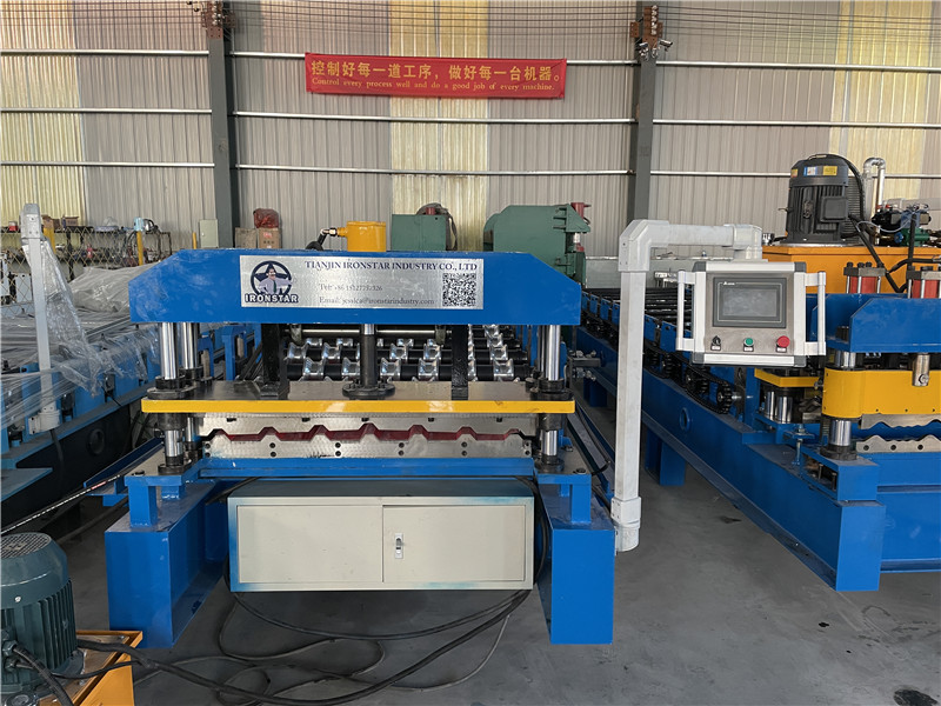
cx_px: 470
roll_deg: -0.3
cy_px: 353
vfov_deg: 53.1
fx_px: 707
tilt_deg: -8.6
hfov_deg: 67.3
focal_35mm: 26
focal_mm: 4.2
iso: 125
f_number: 1.6
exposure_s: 1/70
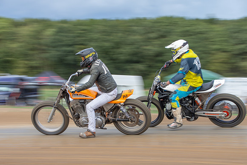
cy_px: 82
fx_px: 744
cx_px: 117
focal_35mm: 108
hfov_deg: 18.9
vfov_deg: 12.6
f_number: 8
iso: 100
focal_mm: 66
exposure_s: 1/100
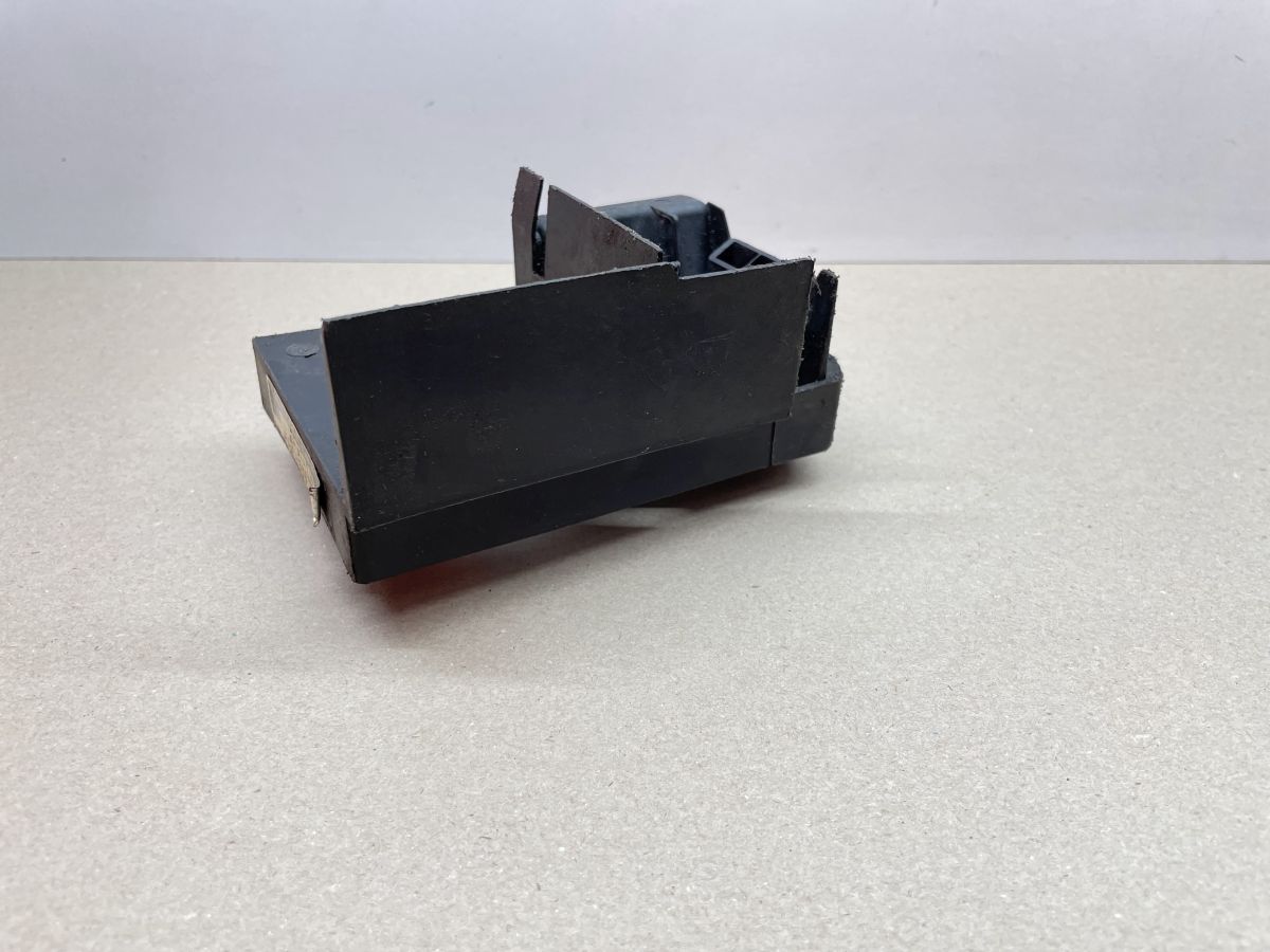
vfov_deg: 53.1
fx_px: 954
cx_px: 635
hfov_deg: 67.3
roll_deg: +1.5
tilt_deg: -32.1
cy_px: 476
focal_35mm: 26
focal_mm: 4.2
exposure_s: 1/100
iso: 80
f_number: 1.6
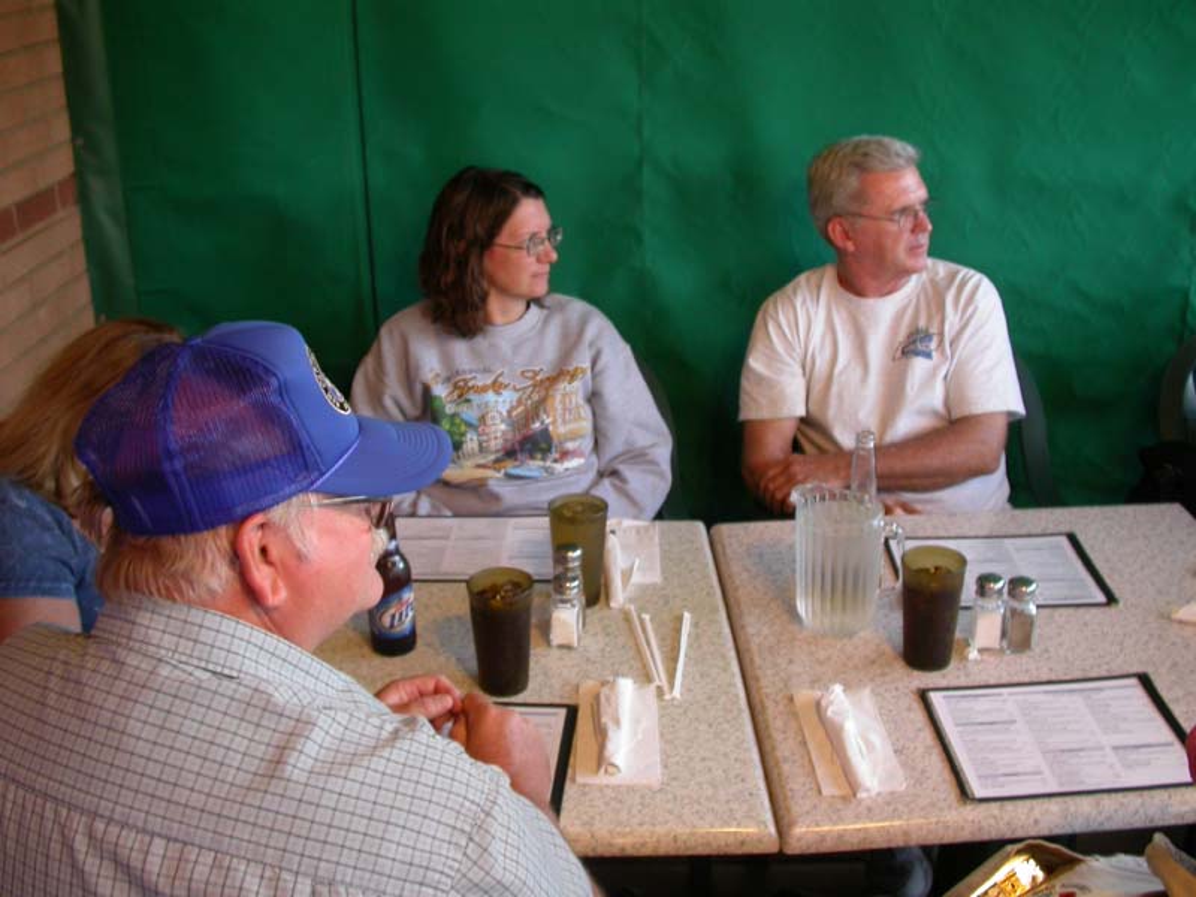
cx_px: 598
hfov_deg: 49.0
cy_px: 448
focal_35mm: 38
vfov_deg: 37.7
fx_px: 1313
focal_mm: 7.85
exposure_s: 1/7.5
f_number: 2.6
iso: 100
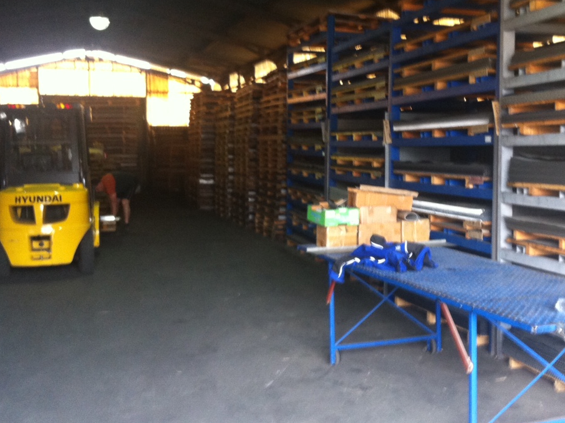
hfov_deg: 37.9
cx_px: 357
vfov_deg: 29.1
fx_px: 816
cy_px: 204
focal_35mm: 50
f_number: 2.8
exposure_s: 1/15
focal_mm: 3.85
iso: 160
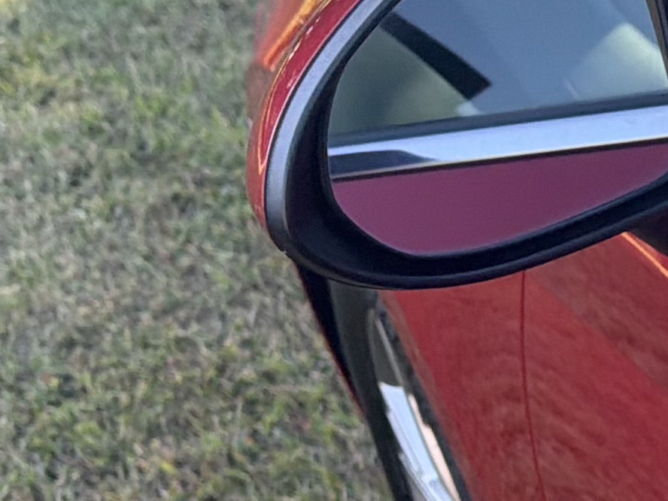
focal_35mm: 109
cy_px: 556
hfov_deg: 16.1
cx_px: 1070
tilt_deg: -32.0
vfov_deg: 13.3
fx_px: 2103
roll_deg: +14.8
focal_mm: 6.76
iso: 320
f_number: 1.78
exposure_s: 1/1585
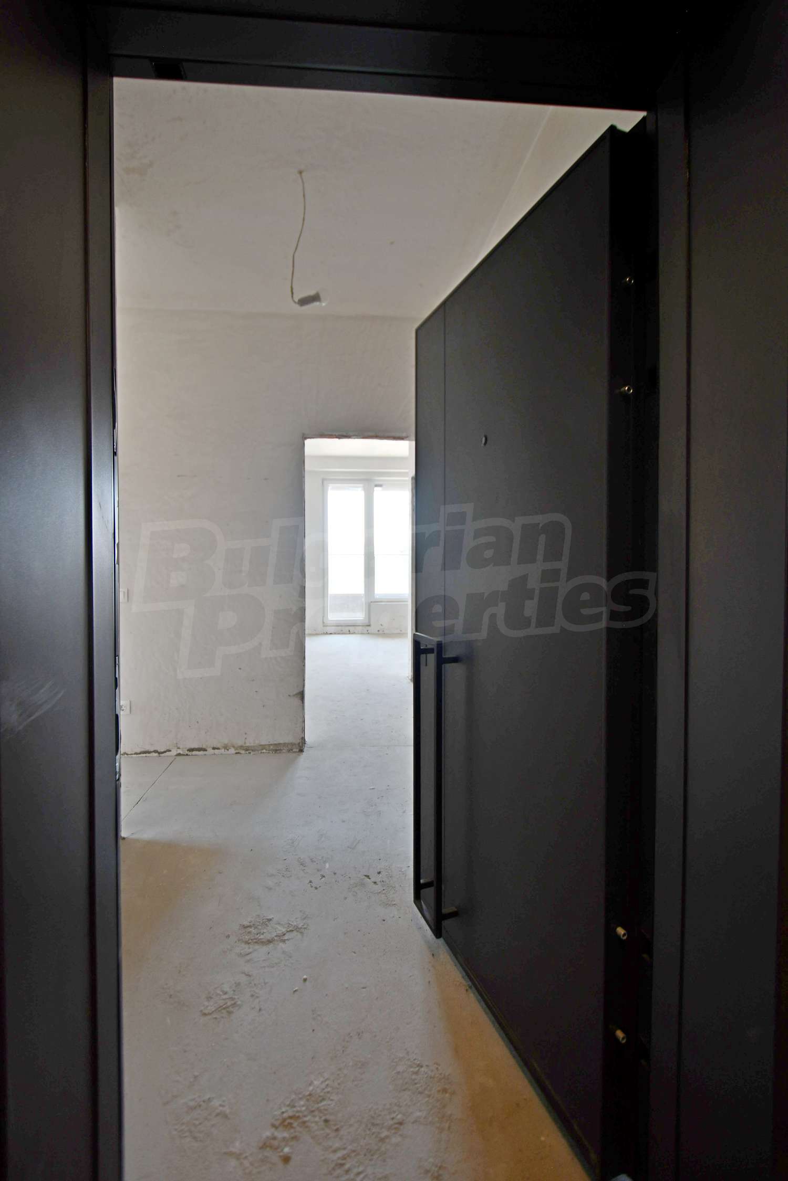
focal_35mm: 15
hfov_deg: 77.3
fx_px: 492
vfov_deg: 100.4
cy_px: 590
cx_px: 394
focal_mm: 10
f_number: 3.5
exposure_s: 1/30
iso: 100
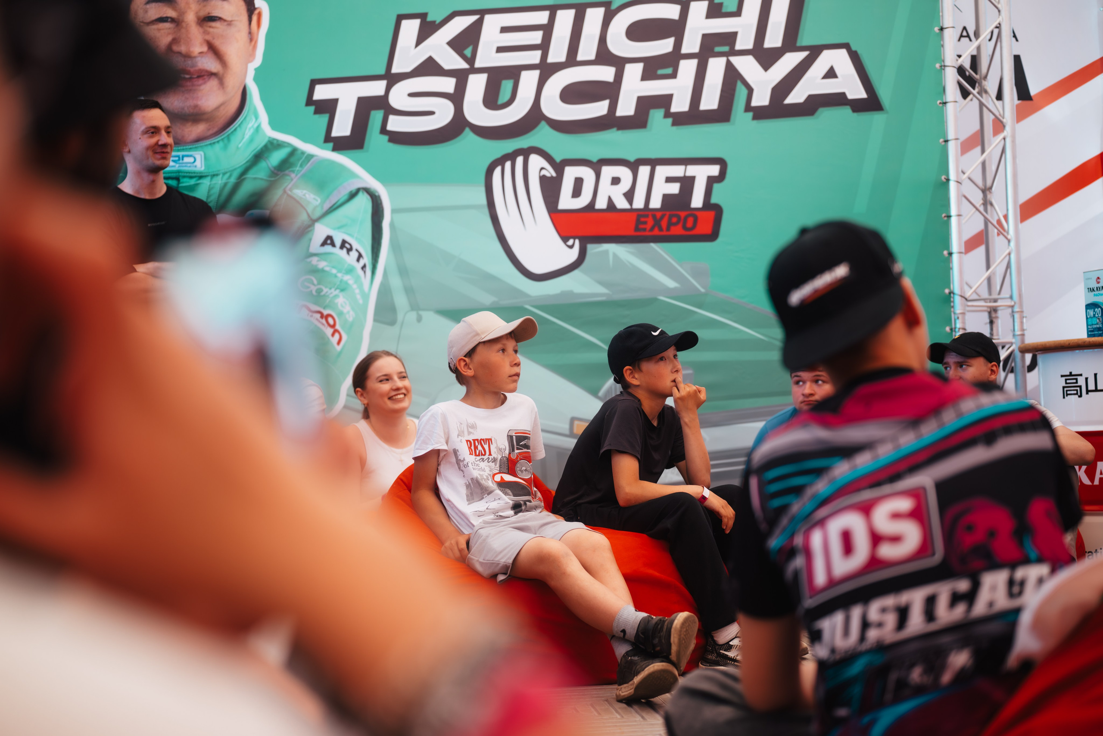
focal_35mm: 50
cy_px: 368
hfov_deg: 39.6
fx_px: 1532
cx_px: 552
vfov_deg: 27.0
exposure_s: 1/250
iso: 100
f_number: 2.2
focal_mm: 50
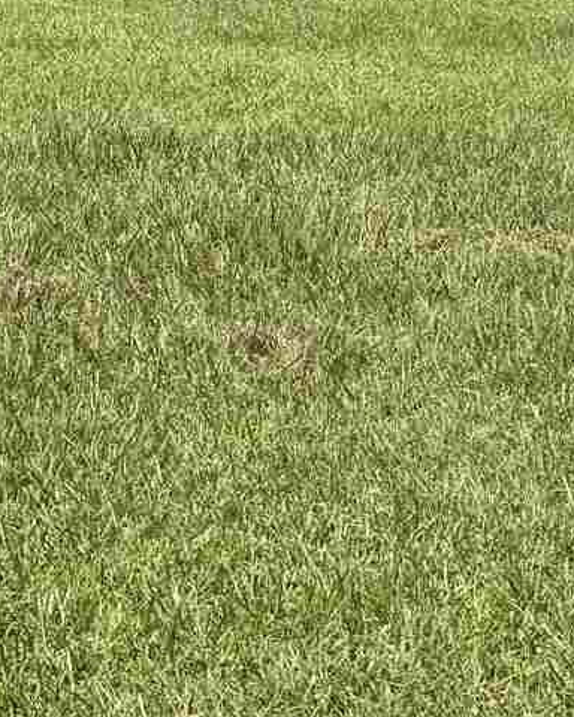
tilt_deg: +0.0
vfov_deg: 17.5
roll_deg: +0.3
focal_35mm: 100
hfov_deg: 15.4
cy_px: -321
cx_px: 269
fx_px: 2124
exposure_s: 1/4167
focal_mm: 6.76
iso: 80
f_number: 1.78
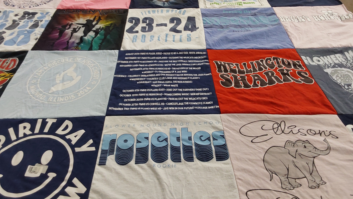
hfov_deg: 62.6
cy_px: 74
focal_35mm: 31
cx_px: 176
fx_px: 290
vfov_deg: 37.5
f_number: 1.9
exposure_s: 1/60
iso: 100
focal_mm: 2.91
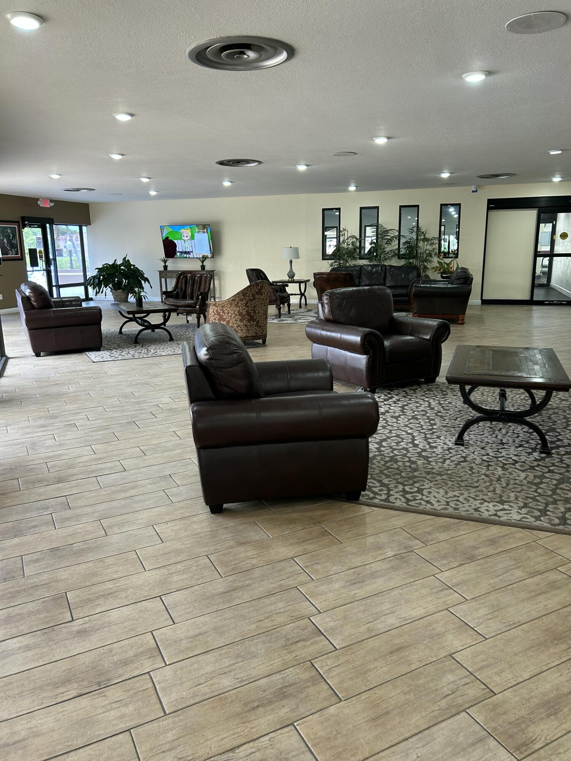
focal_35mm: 26
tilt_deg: -11.0
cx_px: 286
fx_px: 572
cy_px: 380
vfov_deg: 67.3
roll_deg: +0.1
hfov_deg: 53.1
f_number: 1.5
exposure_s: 1/60
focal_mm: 5.7
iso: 80
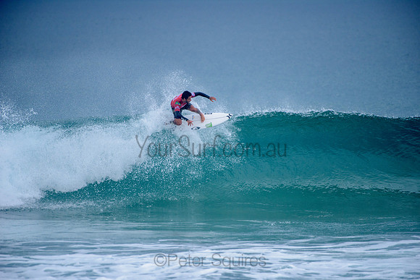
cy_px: 140
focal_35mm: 500
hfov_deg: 4.1
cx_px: 210
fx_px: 5834
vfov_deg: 2.8
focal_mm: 500
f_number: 5.6
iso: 360
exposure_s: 1/2000
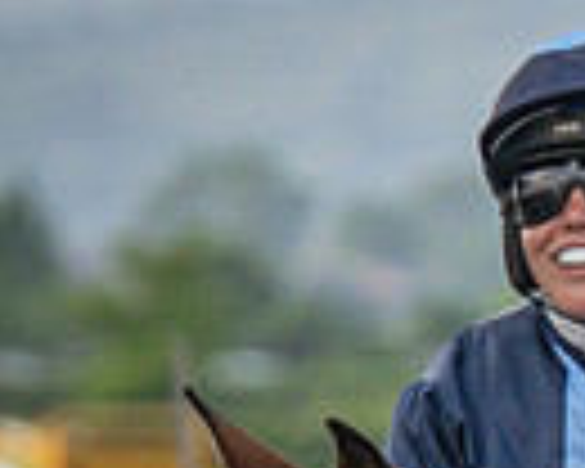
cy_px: 690
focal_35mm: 1433
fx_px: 24811
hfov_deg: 1.3
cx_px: 945
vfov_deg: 1.1
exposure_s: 1/1000
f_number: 4
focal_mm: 150
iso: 400
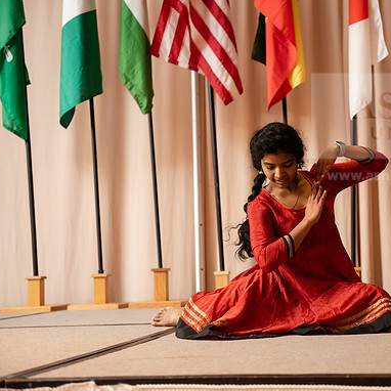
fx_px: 907
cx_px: 280
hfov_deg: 24.1
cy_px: 197
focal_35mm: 71
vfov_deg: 24.3
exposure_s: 1/200
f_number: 3.2
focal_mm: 55
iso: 2500
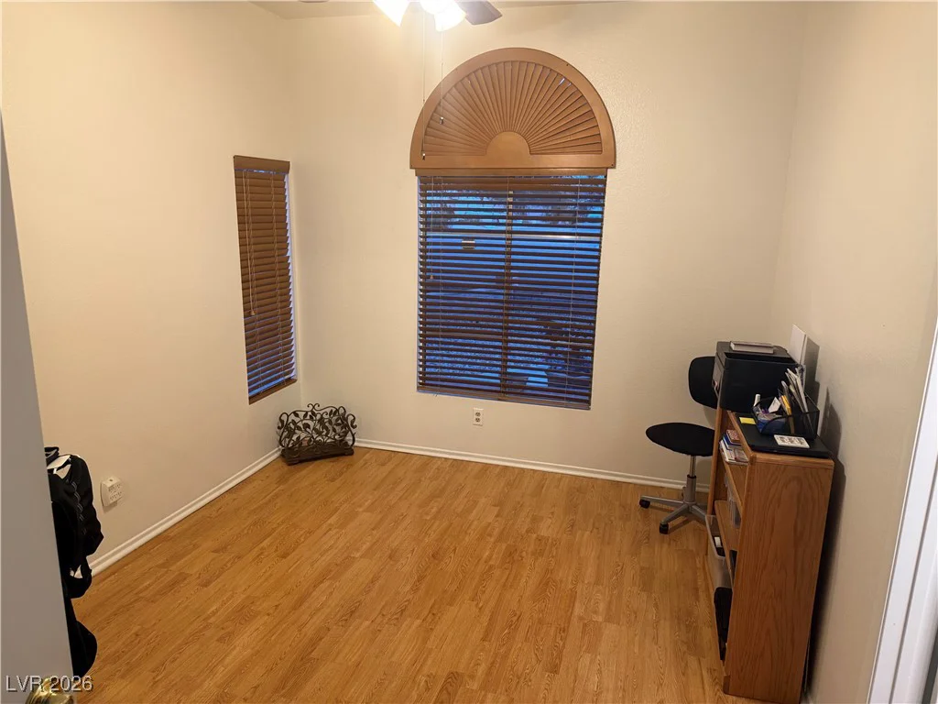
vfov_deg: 56.8
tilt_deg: -13.4
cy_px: 352
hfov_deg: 71.6
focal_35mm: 24
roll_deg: -0.8
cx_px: 469
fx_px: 650
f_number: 1.78
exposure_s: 1/60
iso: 320
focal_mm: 6.76
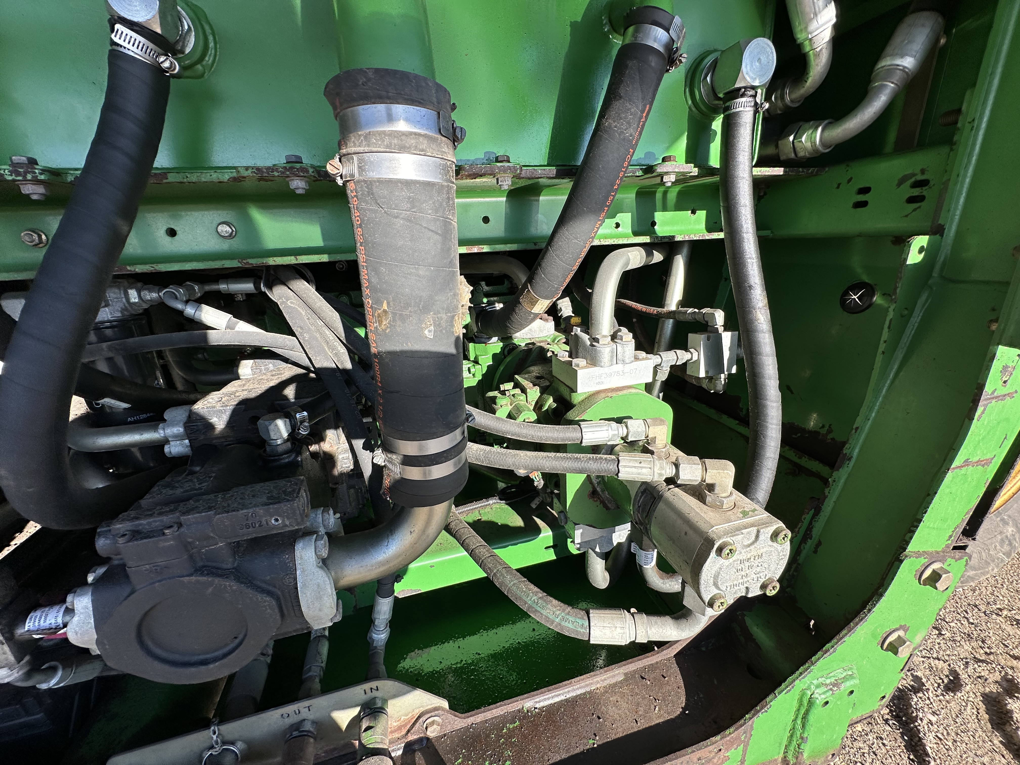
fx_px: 413
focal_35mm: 14
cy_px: 382
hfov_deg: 102.1
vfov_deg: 85.7
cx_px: 510
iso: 40
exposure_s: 1/389
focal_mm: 2.22
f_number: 2.2
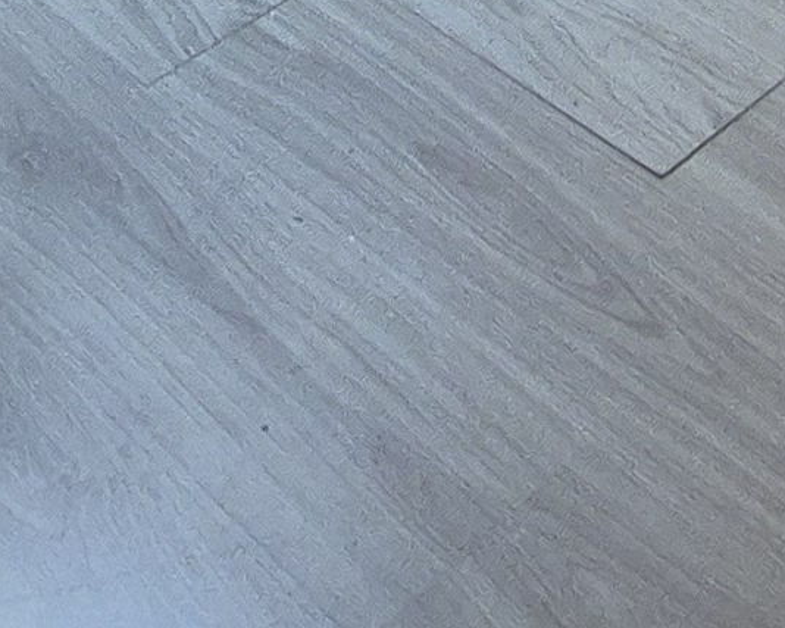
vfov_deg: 9.6
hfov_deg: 19.6
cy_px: -1543
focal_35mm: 95
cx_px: 775
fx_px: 2207
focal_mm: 2.2
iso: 500
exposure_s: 1/50
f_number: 2.2
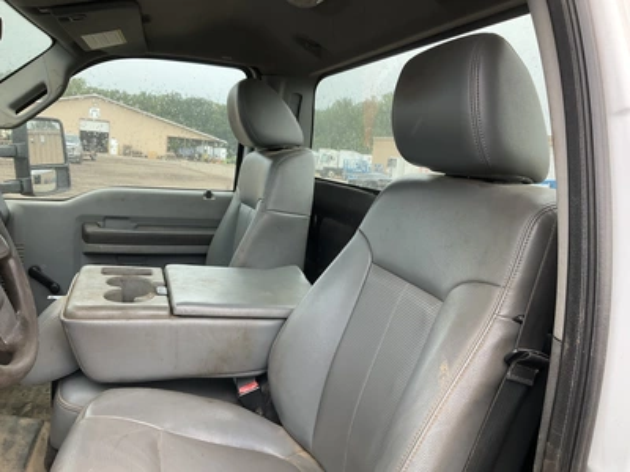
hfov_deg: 61.7
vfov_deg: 48.2
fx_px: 528
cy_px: 236
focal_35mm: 29
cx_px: 315
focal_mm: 3
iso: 32
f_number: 1.8
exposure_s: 1/122
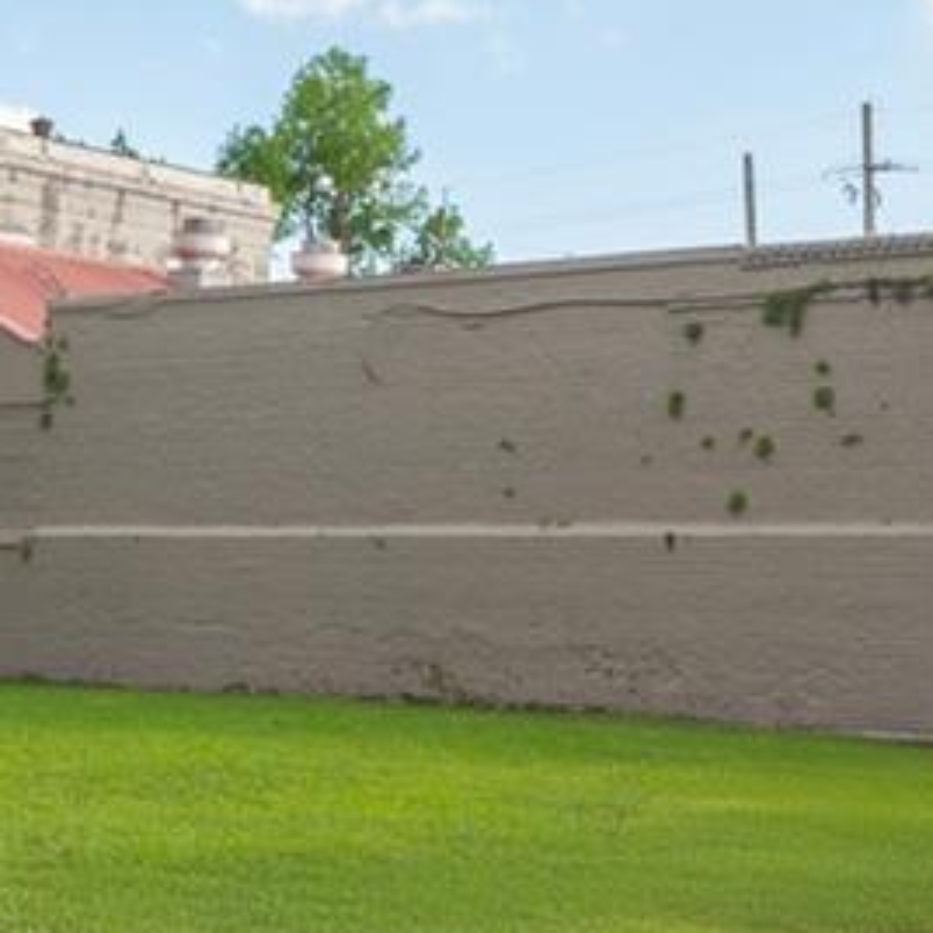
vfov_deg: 22.2
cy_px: 543
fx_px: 2379
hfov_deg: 22.1
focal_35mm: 78
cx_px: 306
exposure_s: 1/100
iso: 100
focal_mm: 16
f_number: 6.3
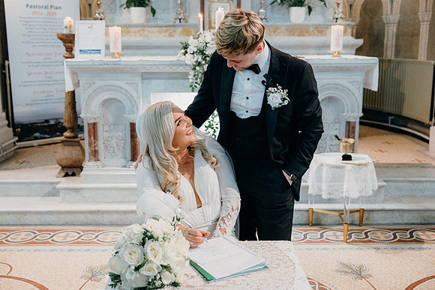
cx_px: 218
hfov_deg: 45.4
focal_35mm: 43
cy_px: 145
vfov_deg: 31.2
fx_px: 520
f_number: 3.5
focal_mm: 43
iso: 4000
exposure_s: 1/160
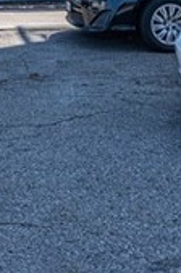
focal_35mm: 85
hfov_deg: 15.7
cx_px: 3
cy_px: -112
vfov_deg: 21.0
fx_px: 644
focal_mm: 14
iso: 100
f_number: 10
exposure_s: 1/160
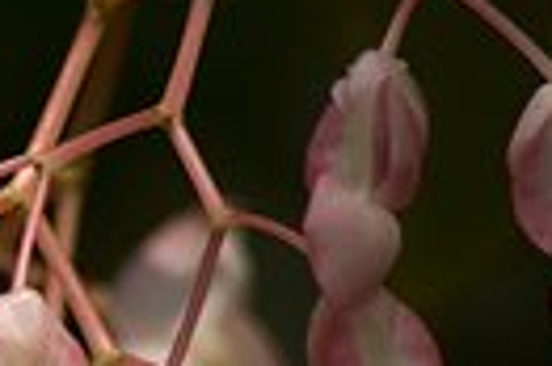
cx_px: -265
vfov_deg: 1.2
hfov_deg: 1.8
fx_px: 17979
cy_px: 631
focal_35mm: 1174
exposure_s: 1/350
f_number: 6.7
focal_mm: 200
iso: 200
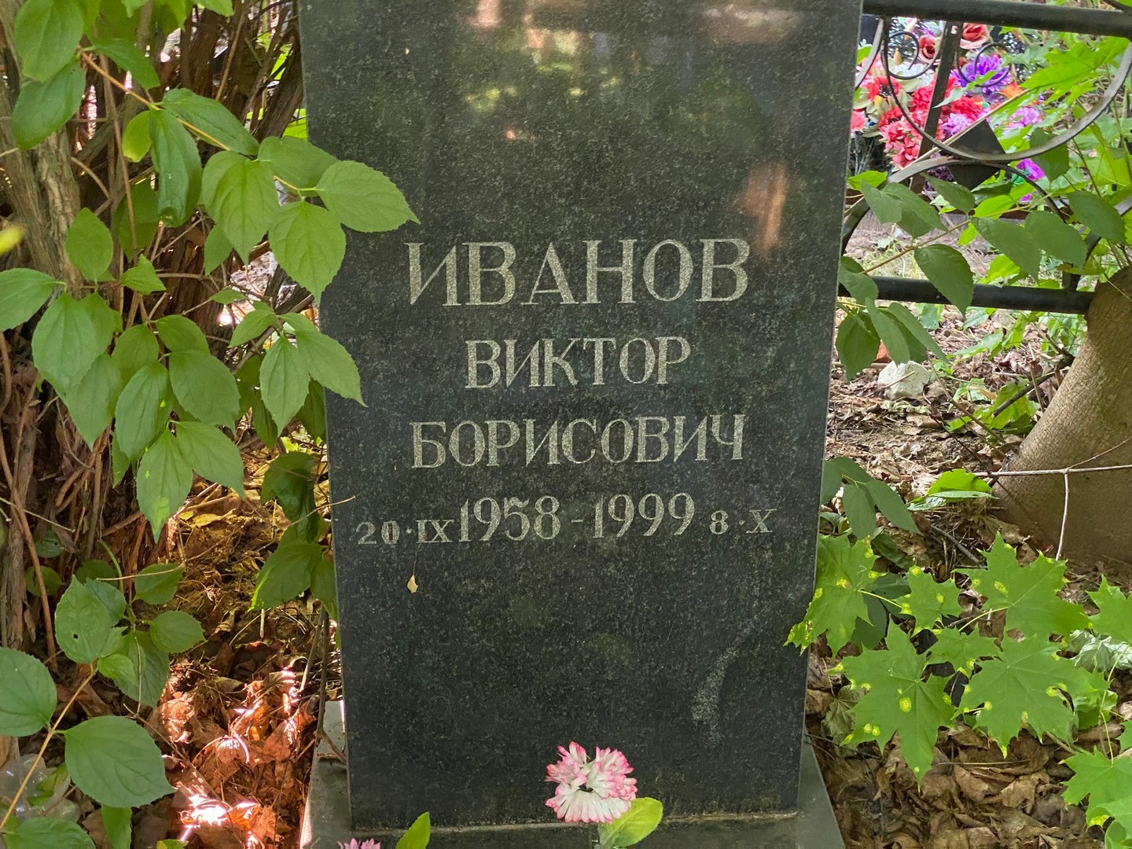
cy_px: 424
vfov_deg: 28.0
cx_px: 566
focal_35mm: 52
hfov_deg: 36.8
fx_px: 1700
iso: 160
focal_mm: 6
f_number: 2
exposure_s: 1/61
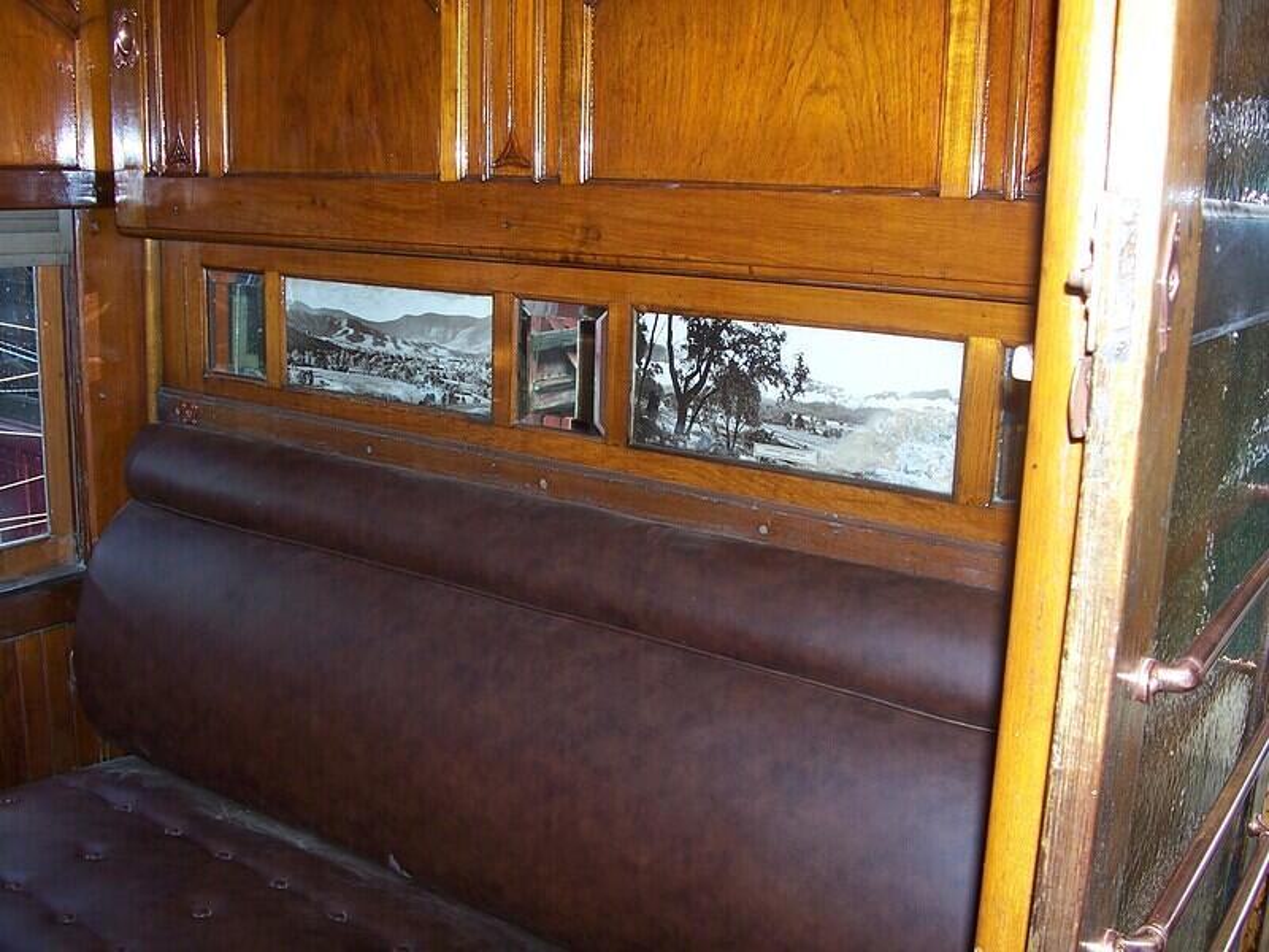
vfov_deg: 40.7
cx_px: 634
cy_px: 476
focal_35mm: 35
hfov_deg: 52.6
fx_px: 1283
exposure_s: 1/60
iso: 80
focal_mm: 6
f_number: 2.8
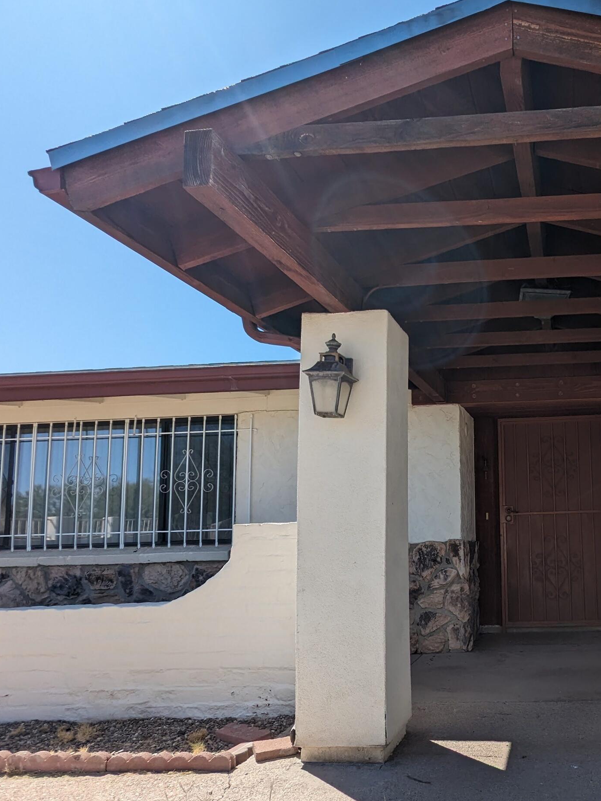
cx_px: 527
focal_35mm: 26
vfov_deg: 67.1
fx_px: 602
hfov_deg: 48.2
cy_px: 447
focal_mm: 2.35
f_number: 2.2
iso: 53
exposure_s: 1/1689
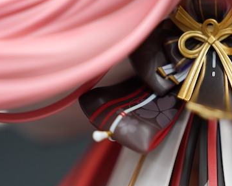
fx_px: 983
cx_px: 184
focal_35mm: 143
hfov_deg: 13.4
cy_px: 89
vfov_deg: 10.8
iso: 200
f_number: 2.8
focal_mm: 70
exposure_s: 1/40
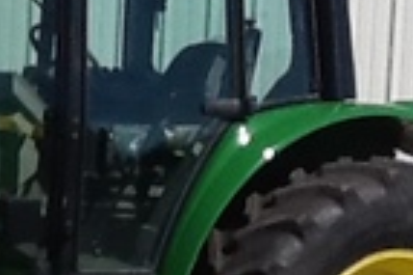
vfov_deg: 10.7
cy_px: 266
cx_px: -214
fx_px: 1455
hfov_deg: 14.9
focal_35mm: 127
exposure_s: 1/2232
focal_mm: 2.03
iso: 80
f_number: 2.4
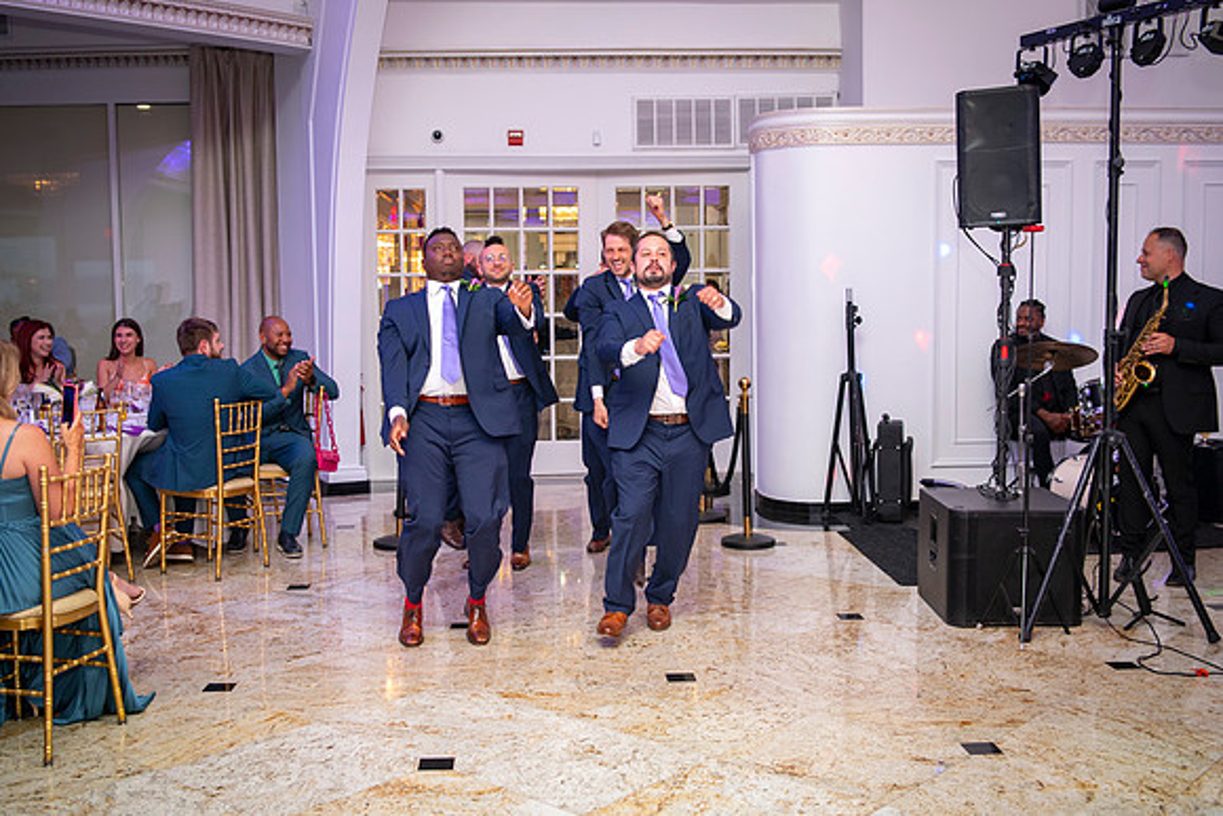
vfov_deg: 34.7
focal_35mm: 38
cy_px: 405
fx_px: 1307
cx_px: 606
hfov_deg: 50.2
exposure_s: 1/125
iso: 800
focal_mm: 34
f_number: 2.8
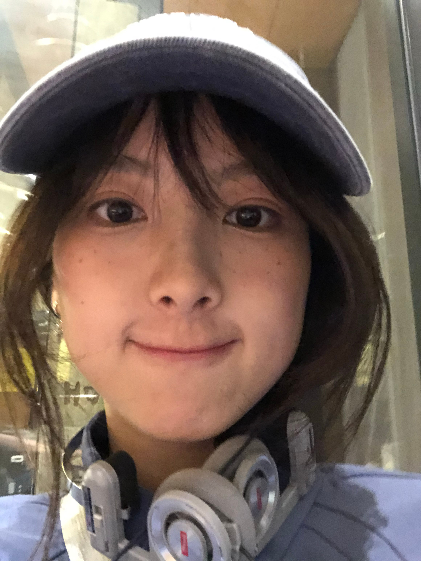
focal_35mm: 32
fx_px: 518
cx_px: 210
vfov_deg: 56.8
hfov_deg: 44.2
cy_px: 280
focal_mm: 2.87
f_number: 2.2
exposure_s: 1/17
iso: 1000
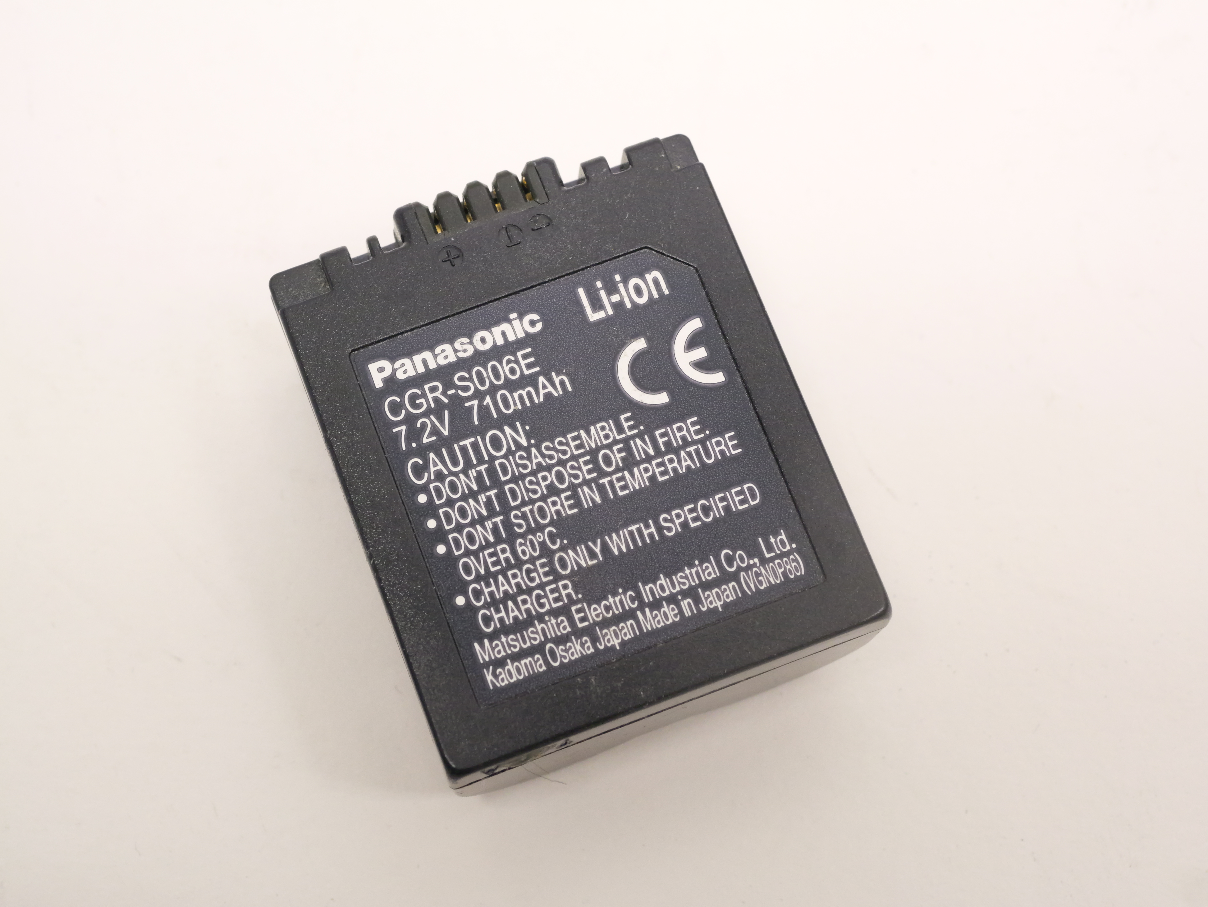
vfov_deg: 24.4
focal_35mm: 60
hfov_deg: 32.2
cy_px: 454
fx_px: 2095
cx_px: 604
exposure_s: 1/100
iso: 2500
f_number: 7.1
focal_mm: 30
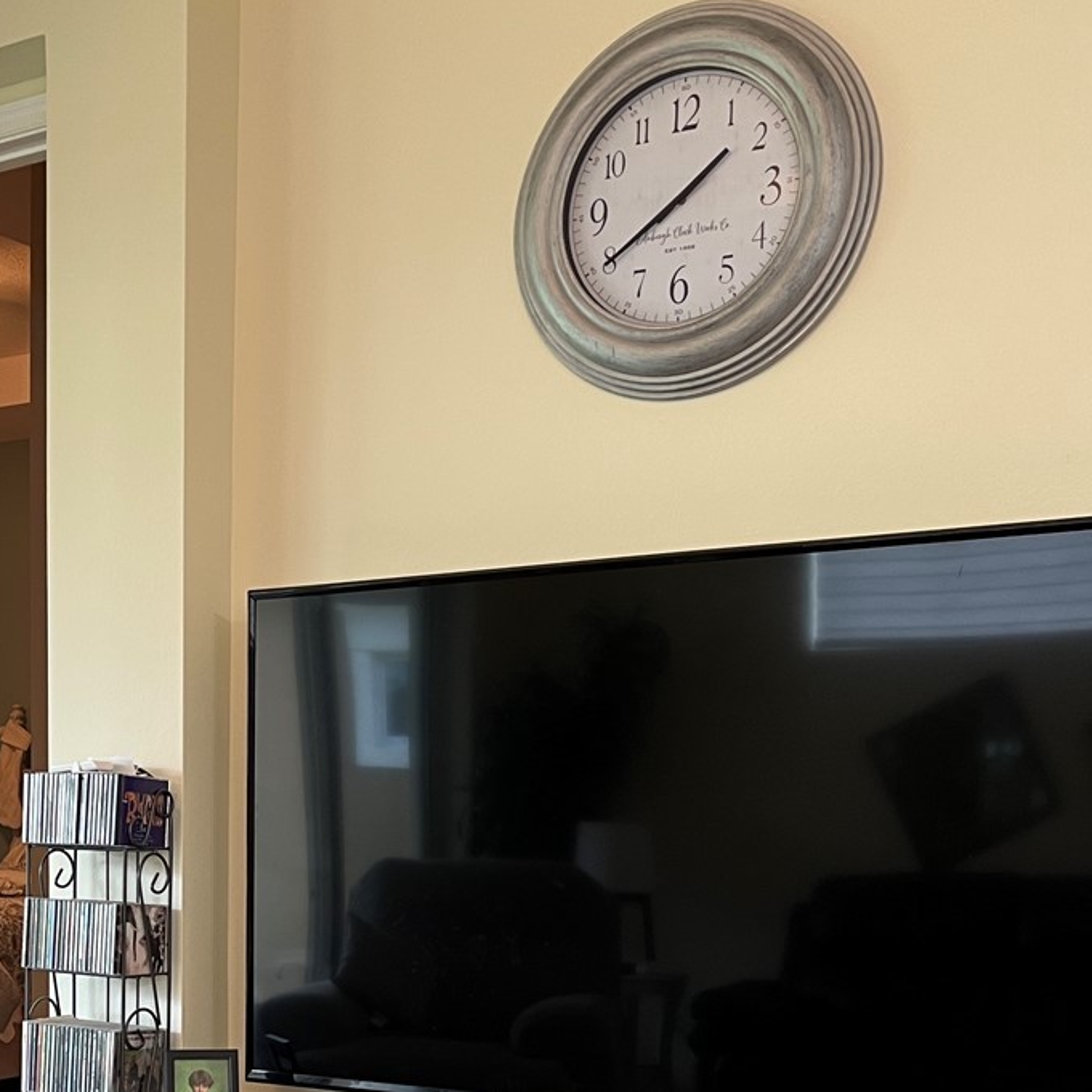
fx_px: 1927
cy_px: 922
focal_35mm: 54
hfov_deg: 30.7
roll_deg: +0.1
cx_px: 194
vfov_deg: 30.6
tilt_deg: -4.2
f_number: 1.5
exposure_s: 1/60
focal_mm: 5.7
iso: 100
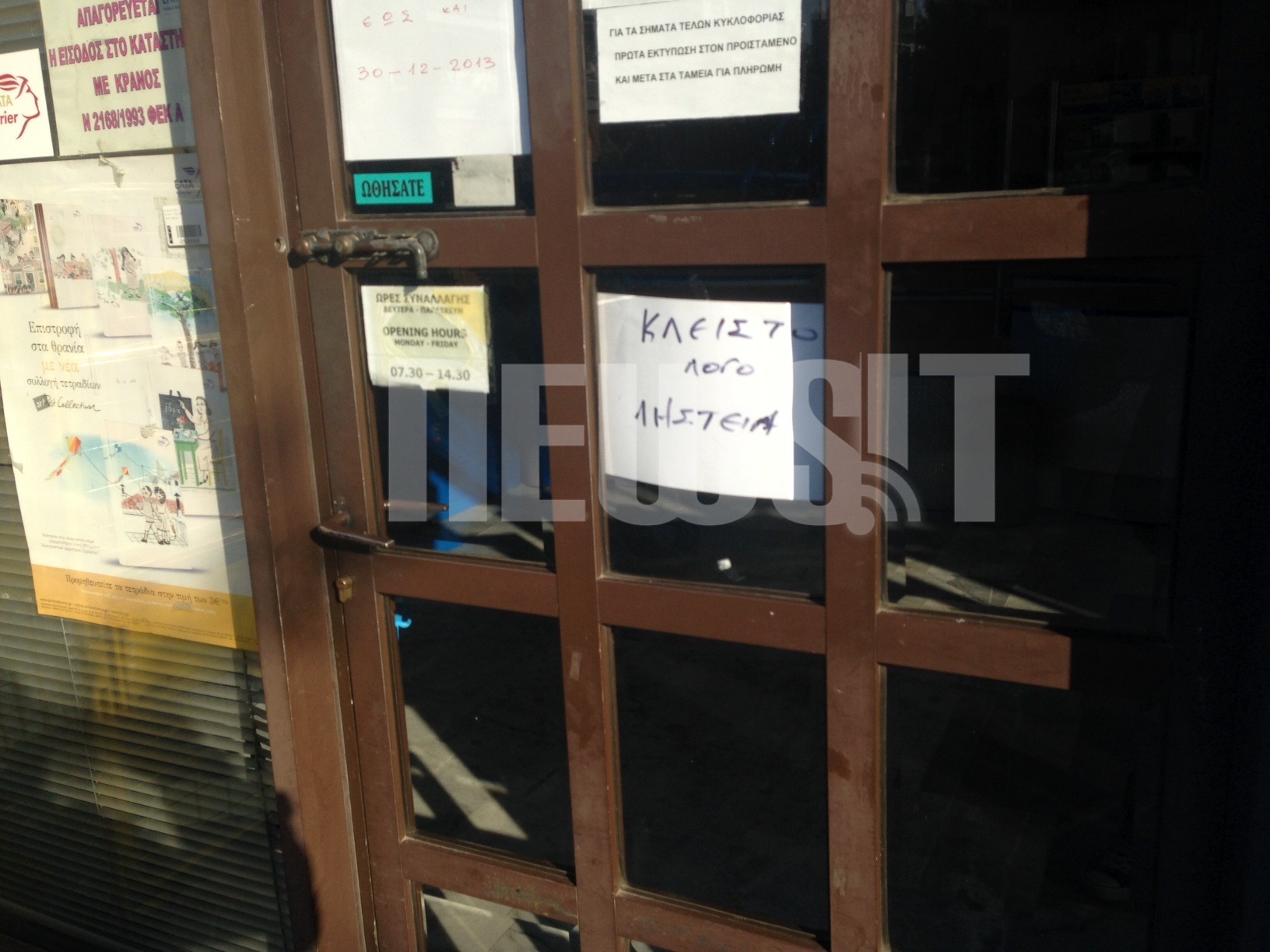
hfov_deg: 55.4
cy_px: 476
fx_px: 1211
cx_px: 635
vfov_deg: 42.9
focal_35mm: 33
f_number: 2.4
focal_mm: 4.12
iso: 50
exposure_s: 1/985
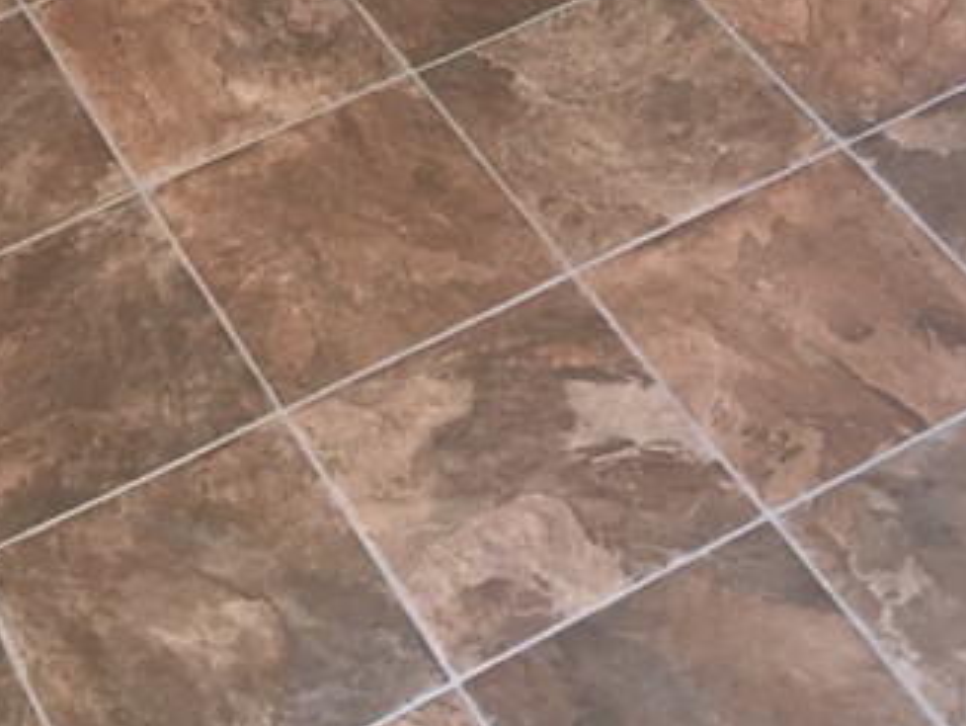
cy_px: -261
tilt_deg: -36.5
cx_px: 264
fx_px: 2541
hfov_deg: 21.4
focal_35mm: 91
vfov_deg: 15.4
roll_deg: +8.7
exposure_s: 1/30
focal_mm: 4.15
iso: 40
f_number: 2.2
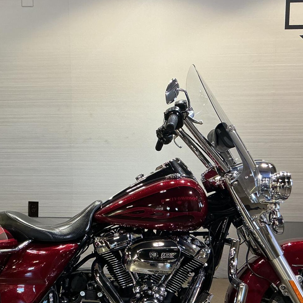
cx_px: 80
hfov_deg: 31.7
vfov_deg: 32.1
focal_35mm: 53
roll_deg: +0.2
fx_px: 525
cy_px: 182
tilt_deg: -10.2
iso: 80
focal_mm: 3
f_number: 1.8
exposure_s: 1/60
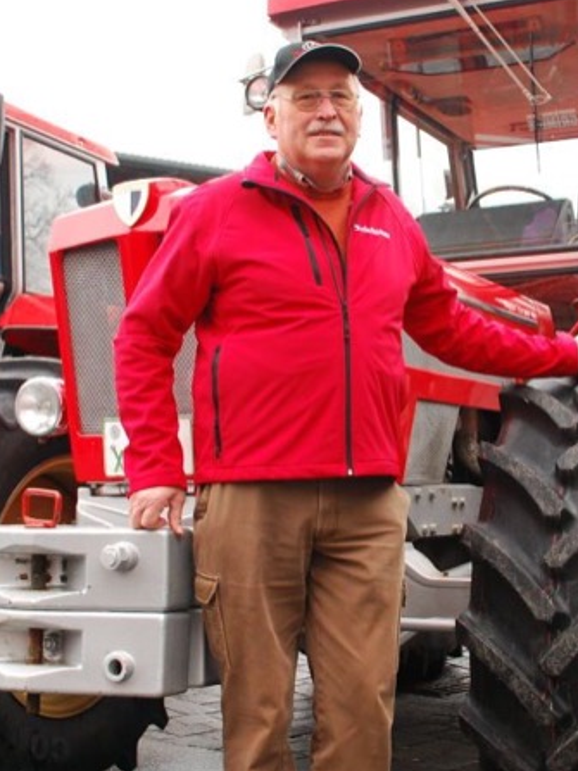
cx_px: 412
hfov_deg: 23.5
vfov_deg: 31.2
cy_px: 354
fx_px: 1381
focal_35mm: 62
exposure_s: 1/60
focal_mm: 24
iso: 400
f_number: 4
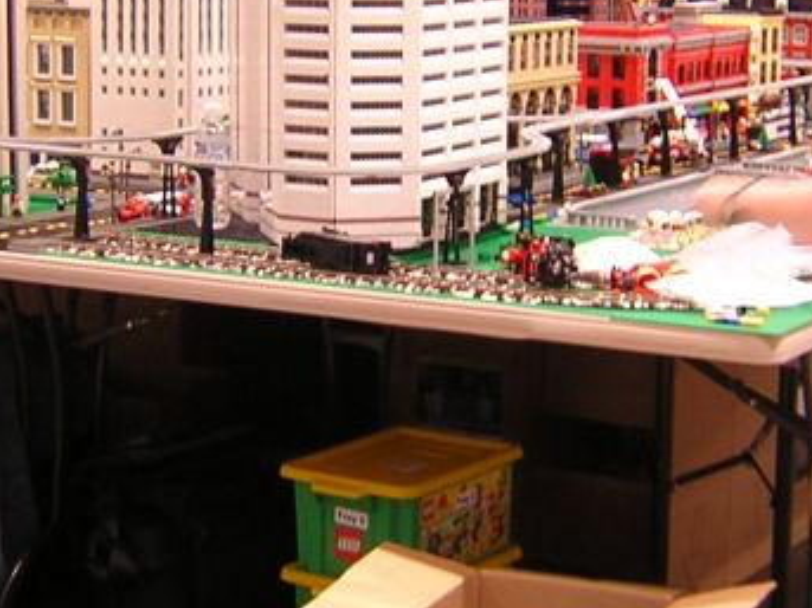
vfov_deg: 17.4
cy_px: 109
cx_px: 410
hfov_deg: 23.3
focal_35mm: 84
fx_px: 1970
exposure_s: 1/3.5
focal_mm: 4.7
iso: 126
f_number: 2.6
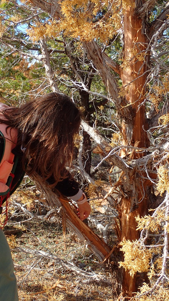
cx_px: 75
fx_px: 462
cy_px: 150
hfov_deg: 20.7
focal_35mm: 58
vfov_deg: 36.0
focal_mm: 9.61
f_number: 4.5
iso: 100
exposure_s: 1/250
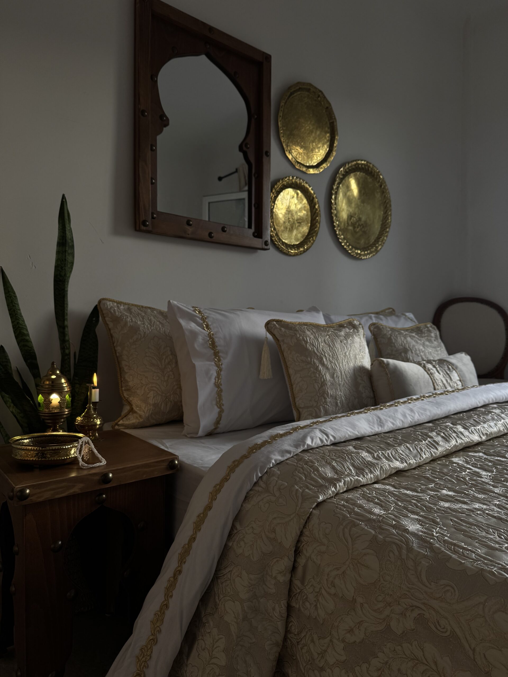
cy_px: 338
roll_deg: -0.4
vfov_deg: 71.6
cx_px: 254
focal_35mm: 24
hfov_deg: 56.8
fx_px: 470
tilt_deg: -1.3
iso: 80
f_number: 1.78
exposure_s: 1/407
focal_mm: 6.76
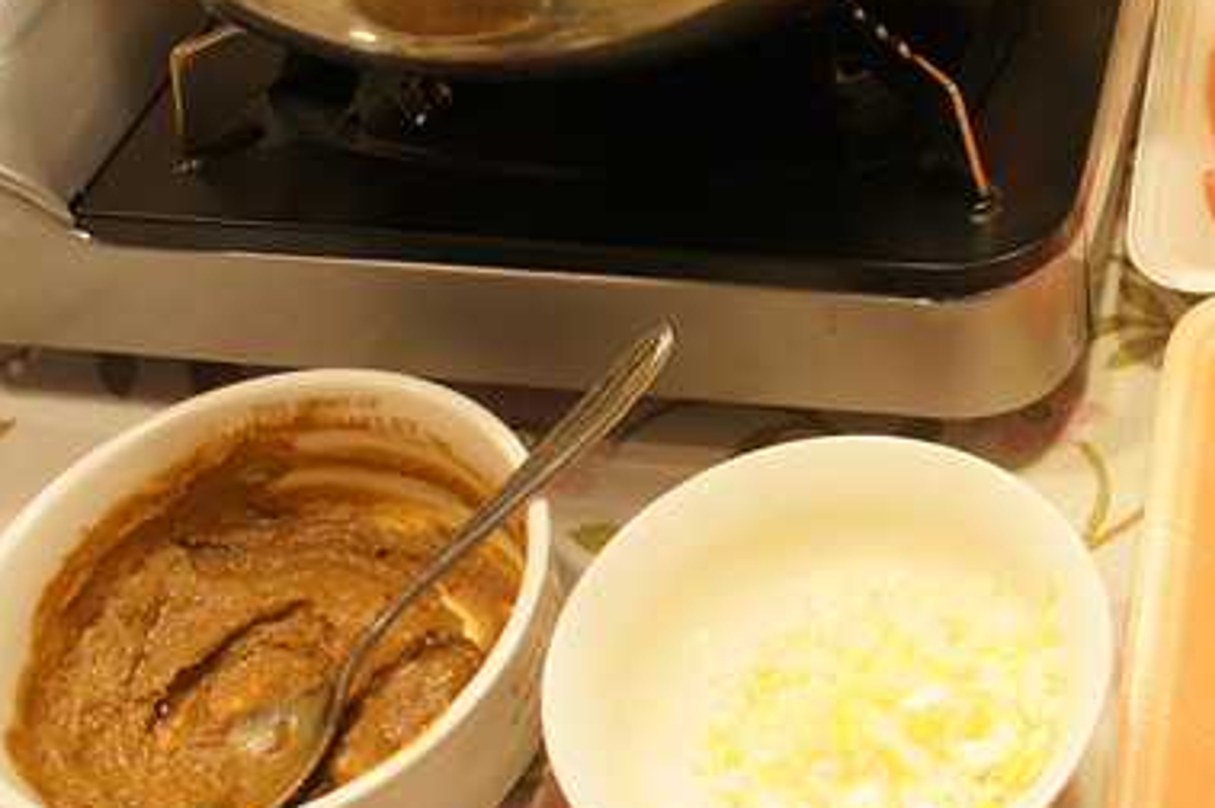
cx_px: 1221
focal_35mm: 57
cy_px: 269
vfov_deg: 23.6
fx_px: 1922
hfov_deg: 32.2
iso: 400
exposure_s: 1/5
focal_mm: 18
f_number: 8
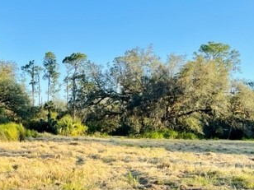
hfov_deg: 34.6
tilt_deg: +0.9
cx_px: 54
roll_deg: -2.2
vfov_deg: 26.7
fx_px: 396
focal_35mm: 54
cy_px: 138
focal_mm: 5.1
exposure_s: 1/985
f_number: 1.6
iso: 32
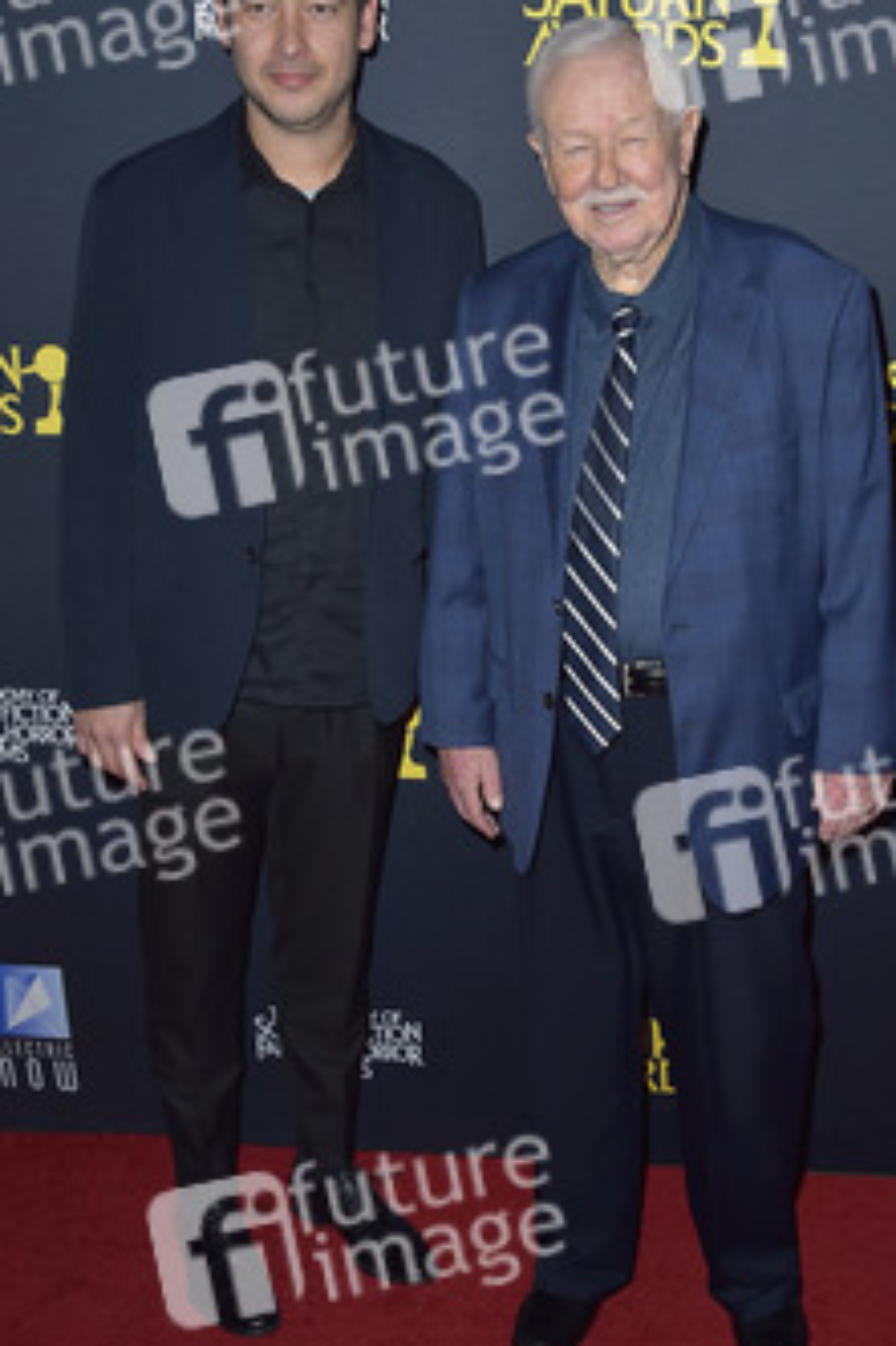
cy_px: 624
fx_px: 1532
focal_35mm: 41
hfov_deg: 32.6
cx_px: 476
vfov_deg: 47.4
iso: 250
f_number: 6.3
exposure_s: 1/250
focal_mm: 34
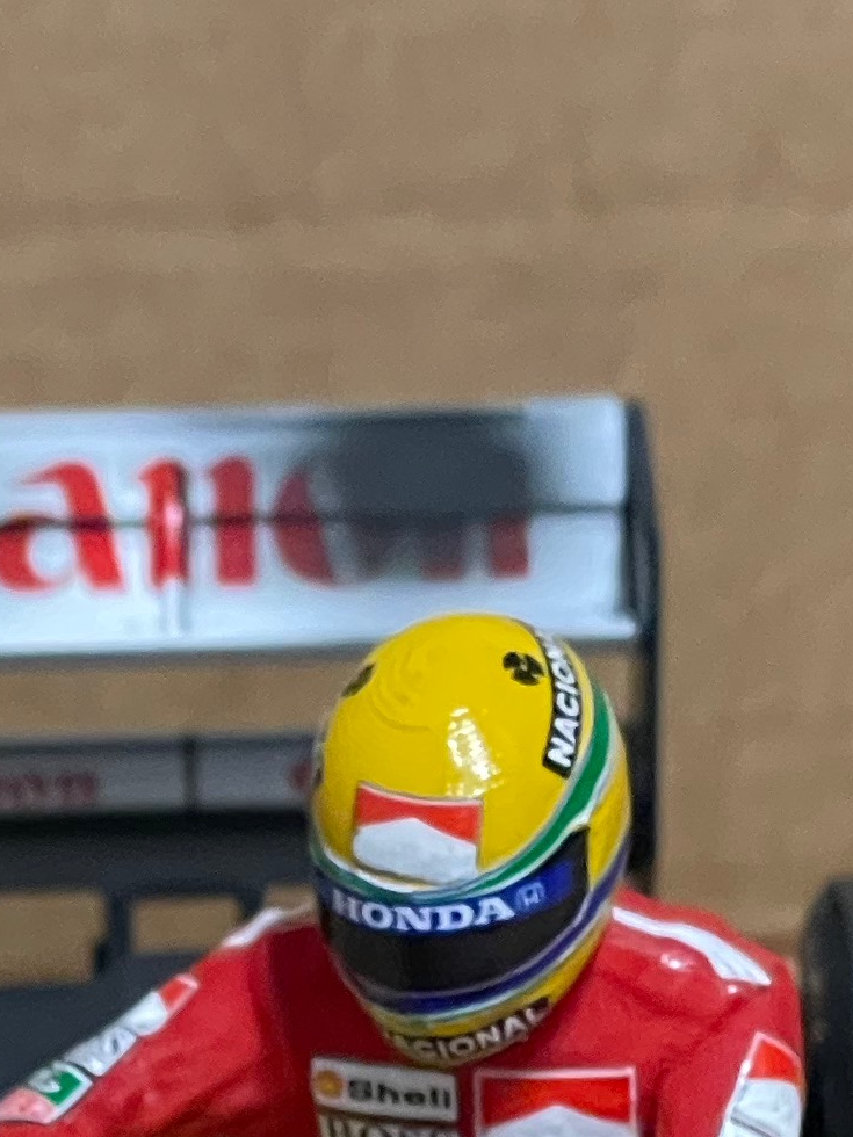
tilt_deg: -31.9
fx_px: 7031
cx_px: 311
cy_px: 2302
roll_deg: +1.6
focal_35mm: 214
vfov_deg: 8.7
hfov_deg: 6.9
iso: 500
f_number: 2
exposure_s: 1/50
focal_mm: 6
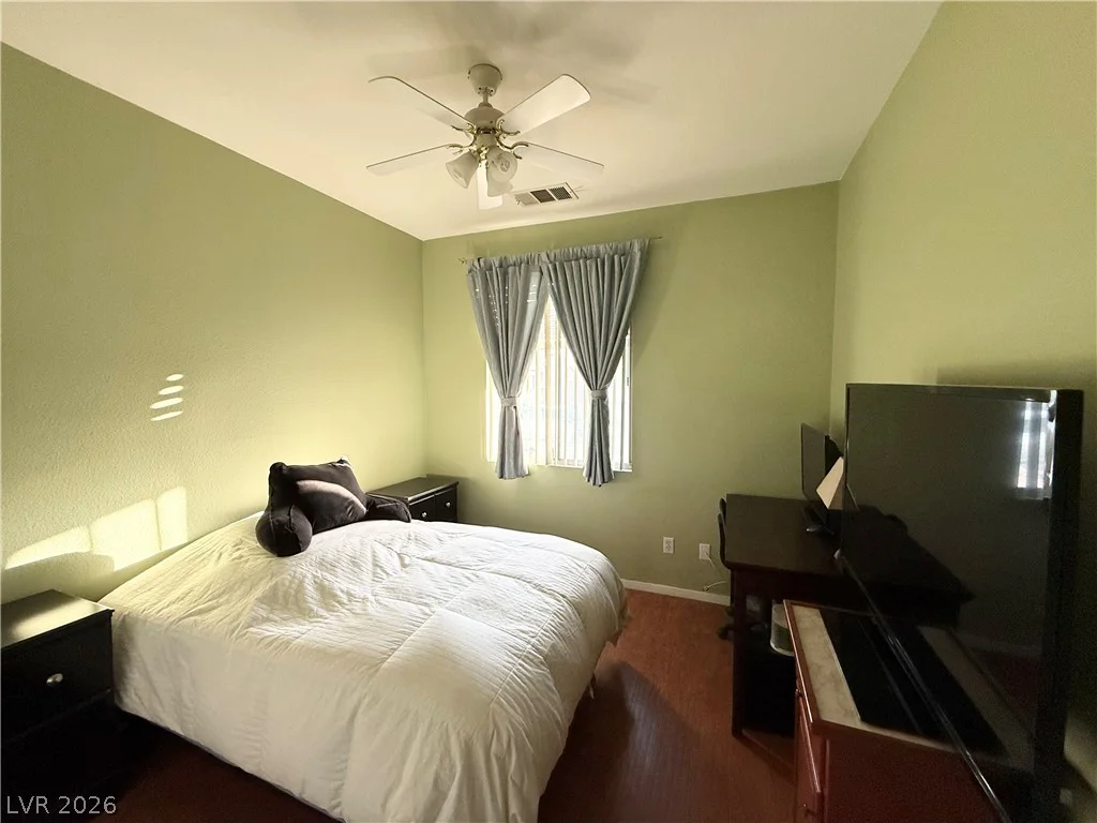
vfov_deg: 85.7
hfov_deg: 102.1
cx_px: 548
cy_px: 412
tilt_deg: -2.9
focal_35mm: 14
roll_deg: +0.3
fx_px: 444
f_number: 2.2
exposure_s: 1/99
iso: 200
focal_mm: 2.22
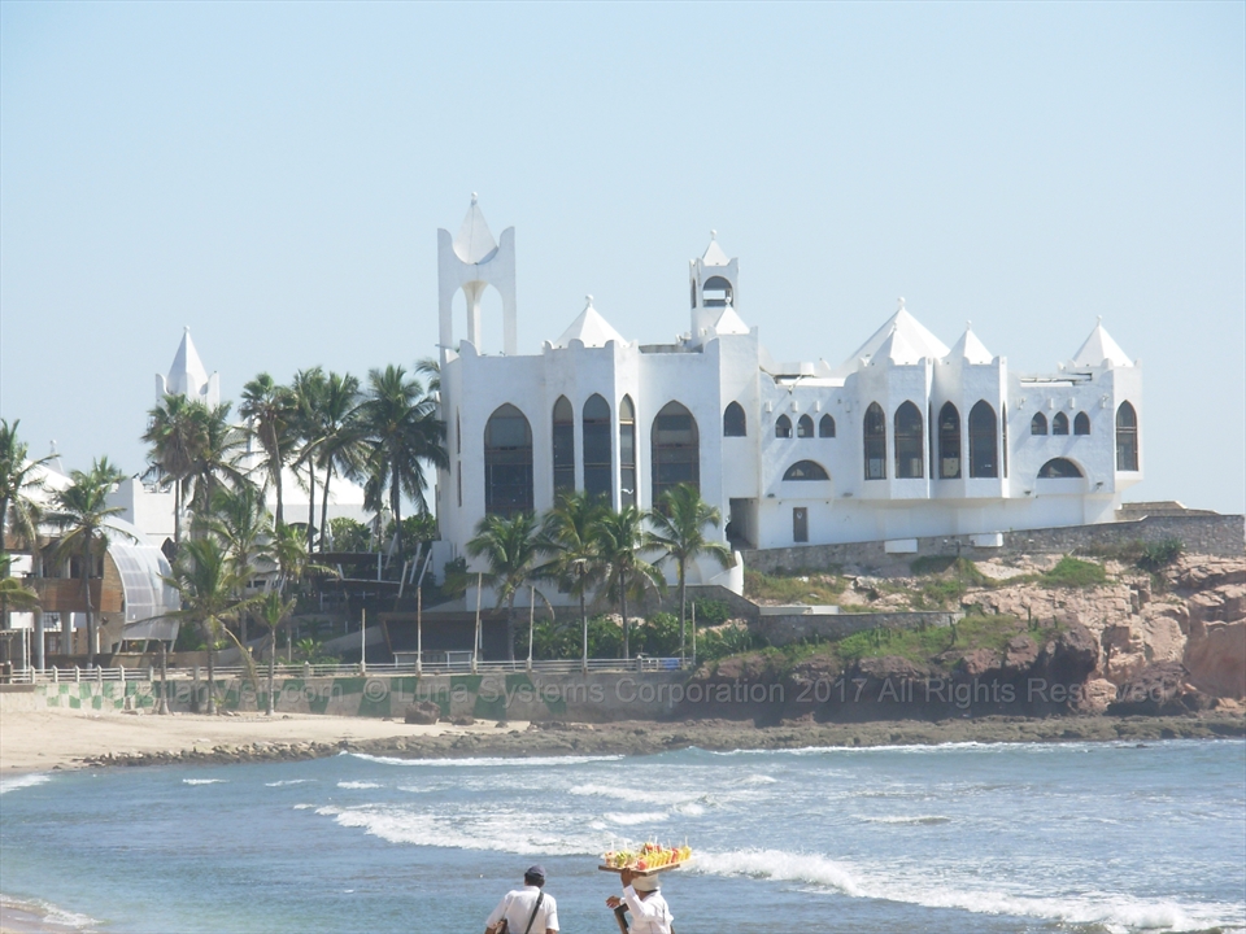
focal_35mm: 190
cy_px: 467
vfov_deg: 7.8
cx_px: 623
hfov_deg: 10.4
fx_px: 6839
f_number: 5
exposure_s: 1/418
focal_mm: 31.4
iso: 50
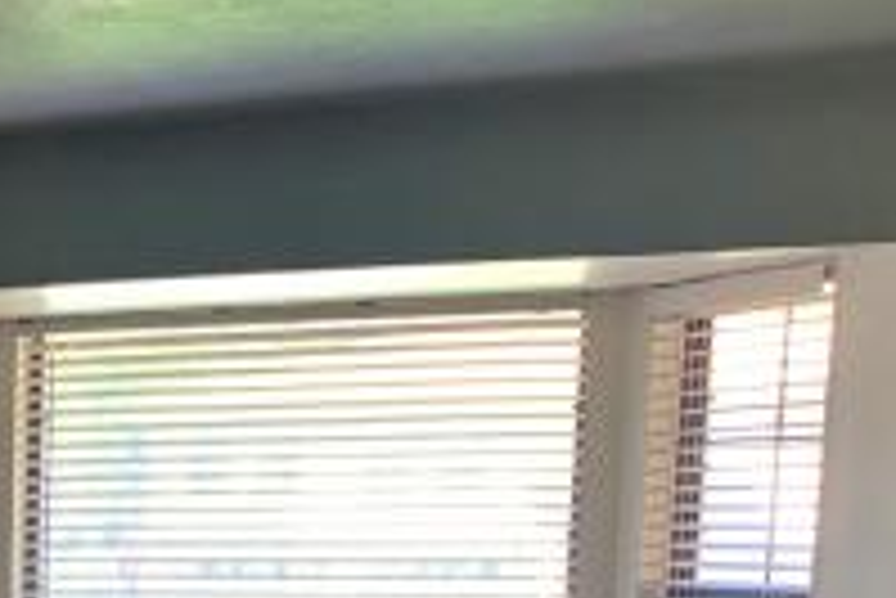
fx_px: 2167
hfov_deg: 21.4
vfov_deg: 14.5
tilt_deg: -9.8
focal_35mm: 87
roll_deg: -1.1
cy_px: 926
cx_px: -221
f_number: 1.8
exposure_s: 1/60
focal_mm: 4.25
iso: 100
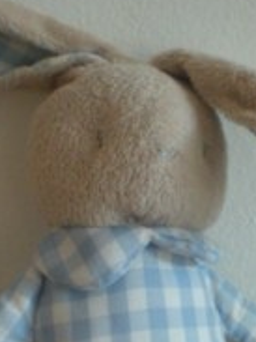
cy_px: 338
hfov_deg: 13.7
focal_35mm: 108
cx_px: 135
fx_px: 1066
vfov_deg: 17.8
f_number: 3.1
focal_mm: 6.3
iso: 254
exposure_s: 1/8
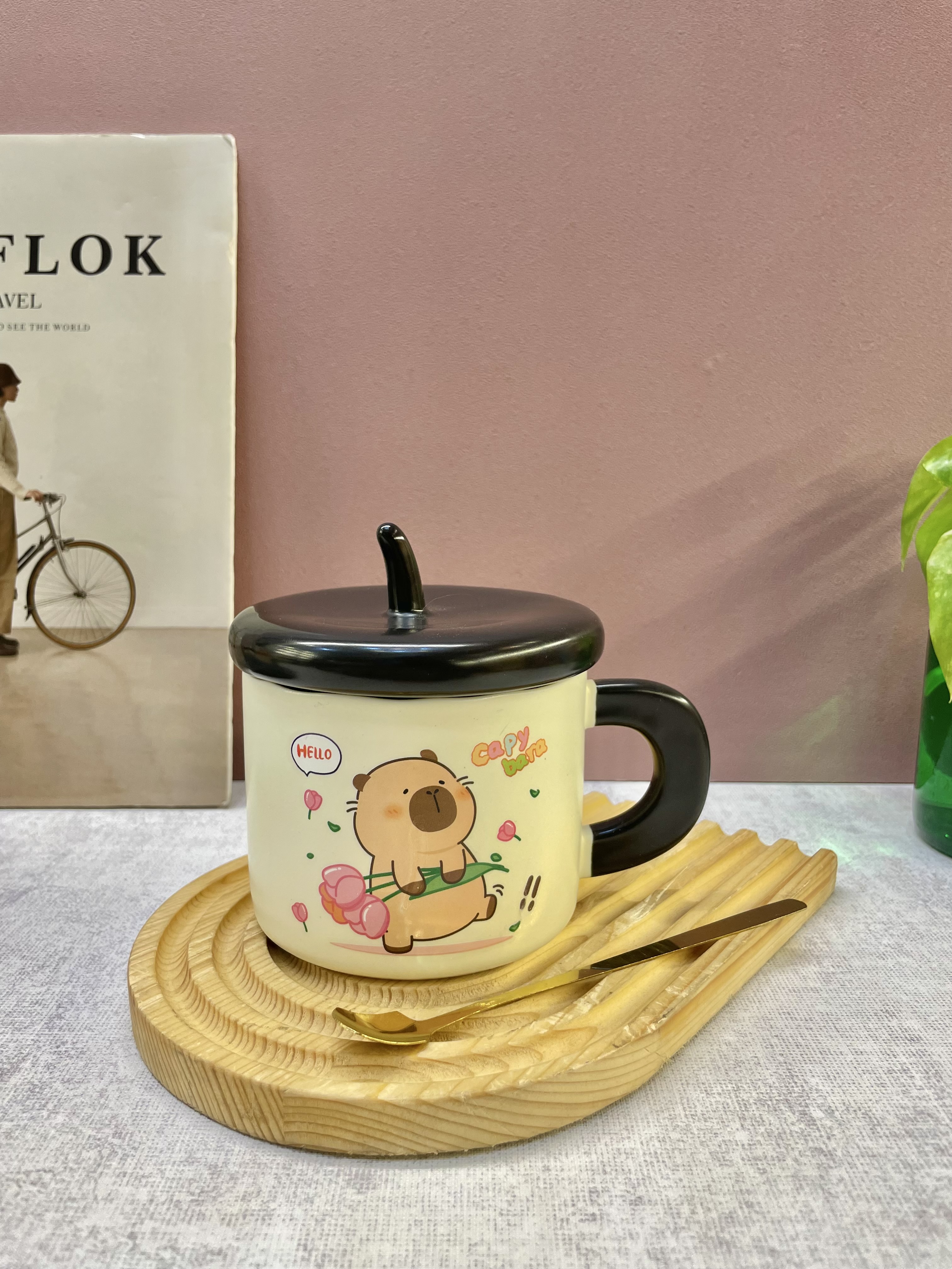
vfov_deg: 67.3
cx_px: 476
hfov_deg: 53.1
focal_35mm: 26
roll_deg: +0.2
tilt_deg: -9.7
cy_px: 634
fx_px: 953
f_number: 1.6
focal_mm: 4.2
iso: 80
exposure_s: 1/100
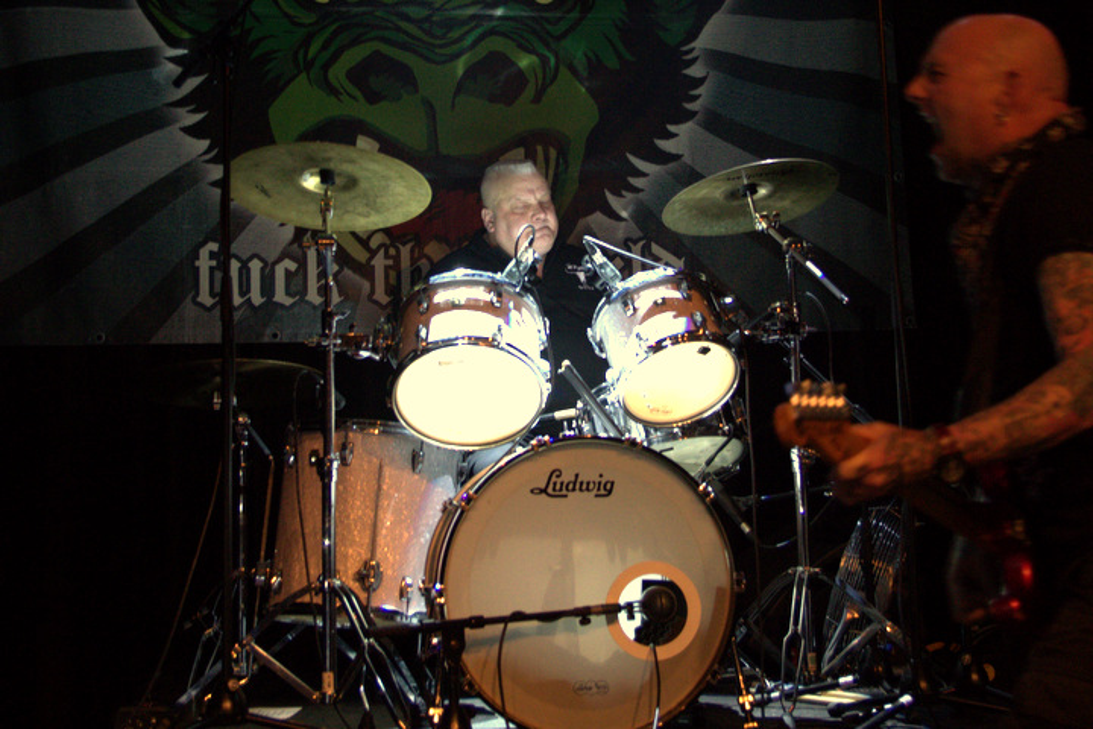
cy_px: 364
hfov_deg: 49.6
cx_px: 546
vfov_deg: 34.2
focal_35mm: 39
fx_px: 1184
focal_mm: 26
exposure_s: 1/80
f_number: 2.8
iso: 2000
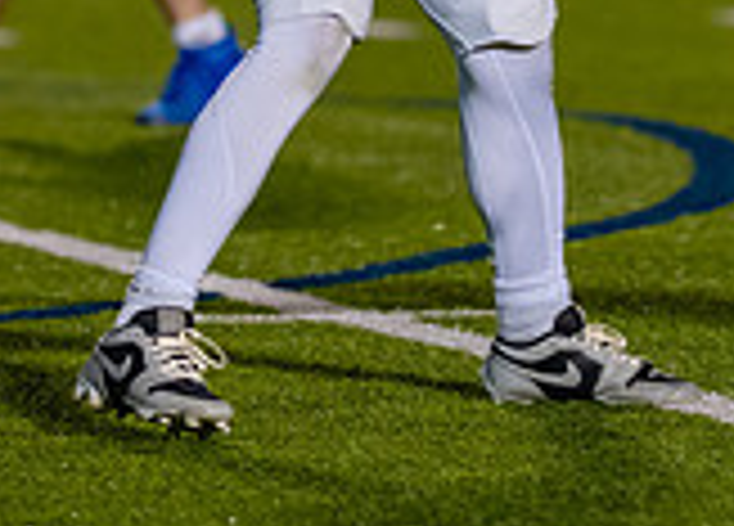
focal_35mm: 798
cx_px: 543
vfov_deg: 1.8
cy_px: -276
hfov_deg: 2.5
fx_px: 16663
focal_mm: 135
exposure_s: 1/1250
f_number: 1.8
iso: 1600
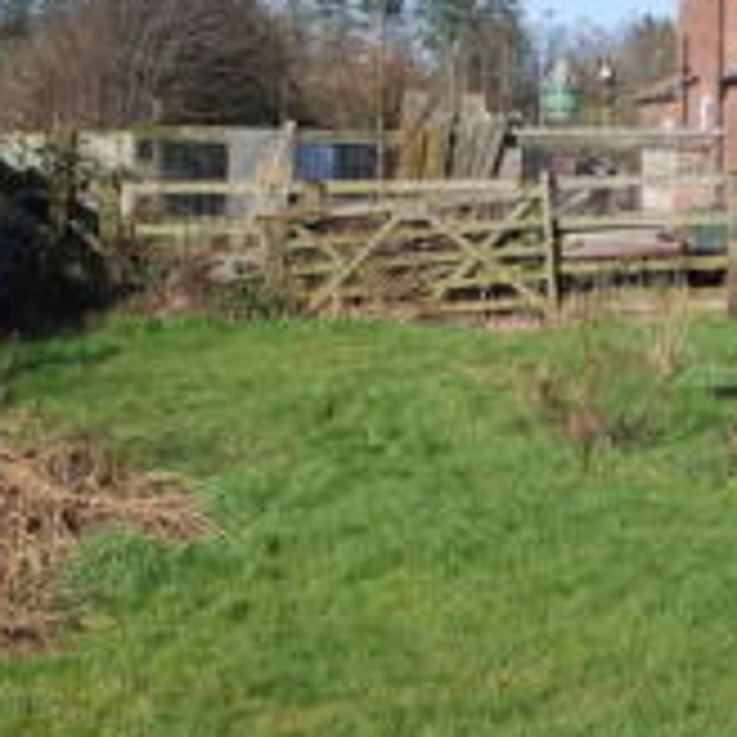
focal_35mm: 122
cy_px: 160
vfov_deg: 14.2
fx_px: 2939
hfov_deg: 14.0
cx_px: 829
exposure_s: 1/200
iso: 100
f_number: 7.1
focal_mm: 24
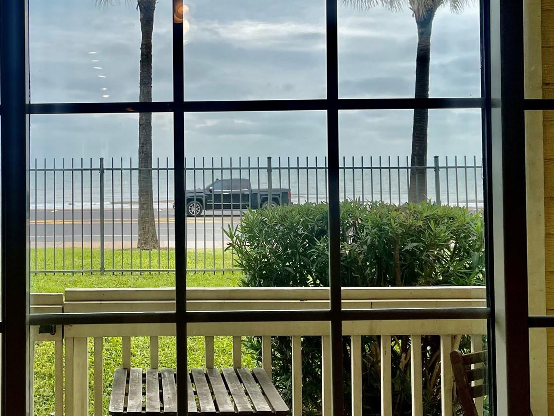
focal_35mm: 47
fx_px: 752
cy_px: 143
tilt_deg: +1.8
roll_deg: +0.8
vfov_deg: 30.7
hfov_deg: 39.4
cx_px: 143
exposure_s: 1/1493
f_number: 1.6
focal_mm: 5.1
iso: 50
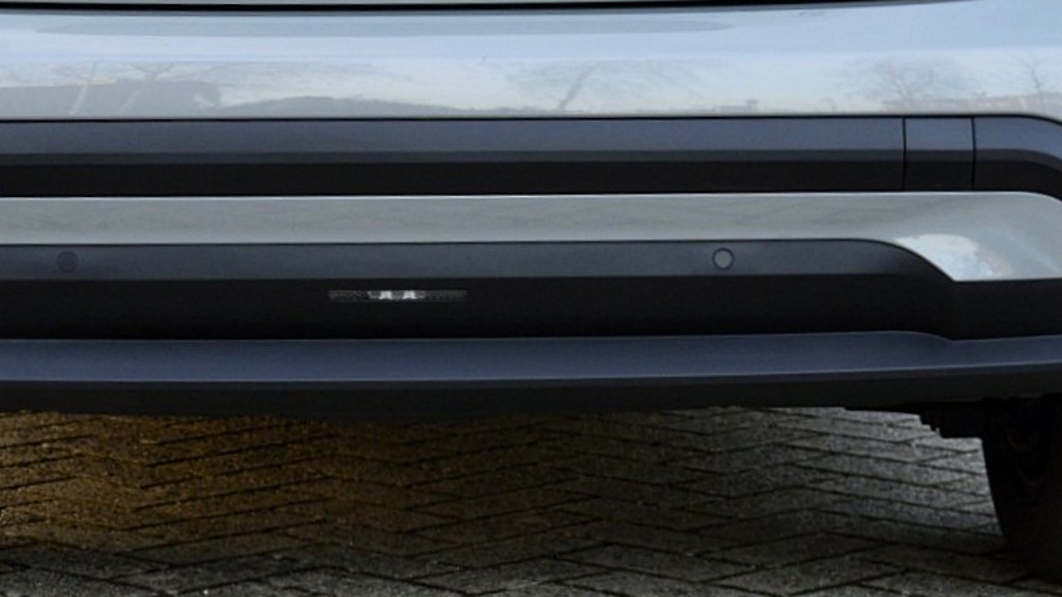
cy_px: -79
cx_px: 356
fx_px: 4171
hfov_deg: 14.5
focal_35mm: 148
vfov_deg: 8.1
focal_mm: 45
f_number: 5
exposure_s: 1/60
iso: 800
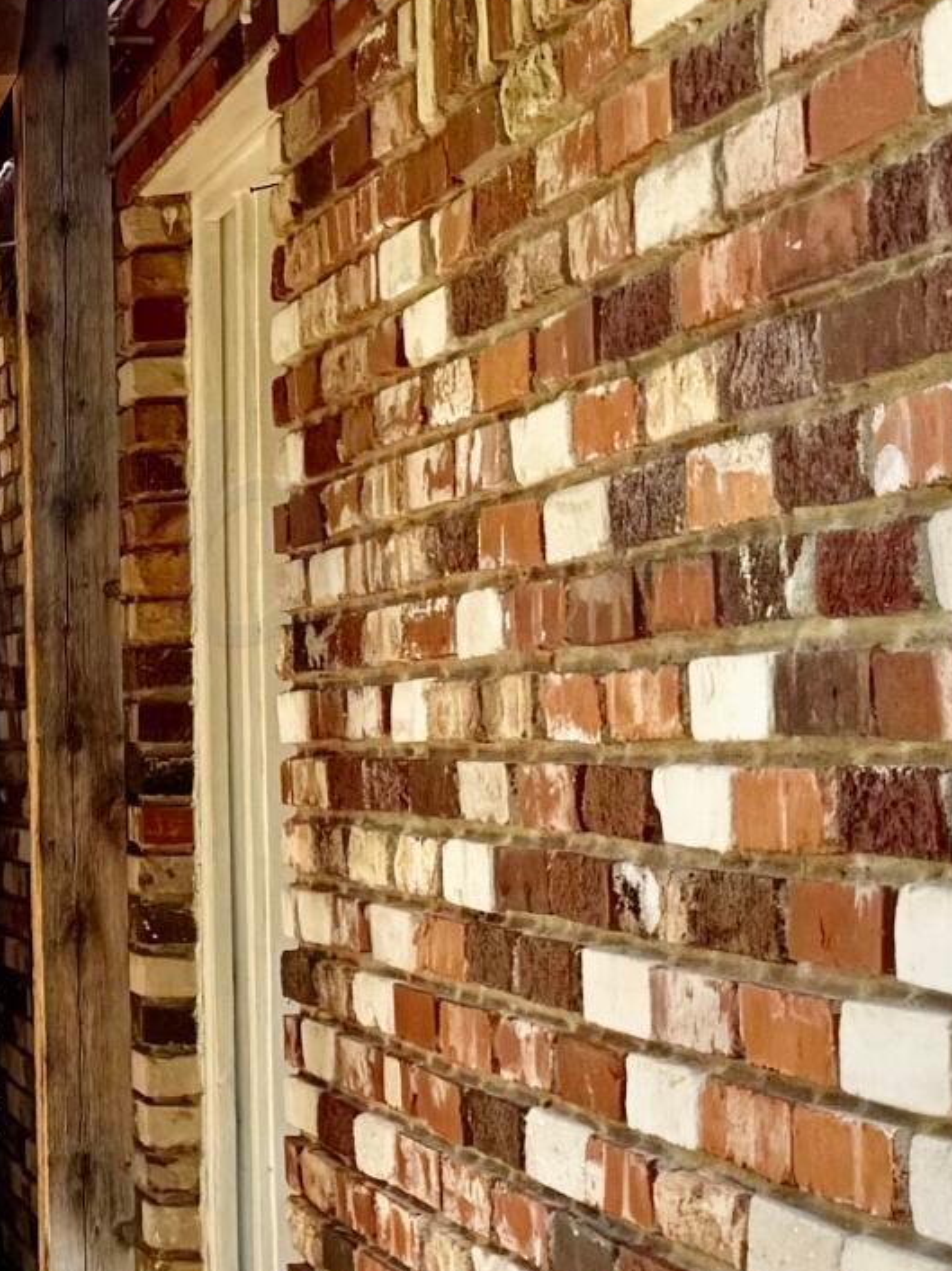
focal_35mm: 102
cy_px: 558
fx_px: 3742
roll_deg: -0.8
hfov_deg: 12.7
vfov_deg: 19.3
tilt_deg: +3.2
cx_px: -966
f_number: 1.78
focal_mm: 6.76
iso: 80
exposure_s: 1/1361
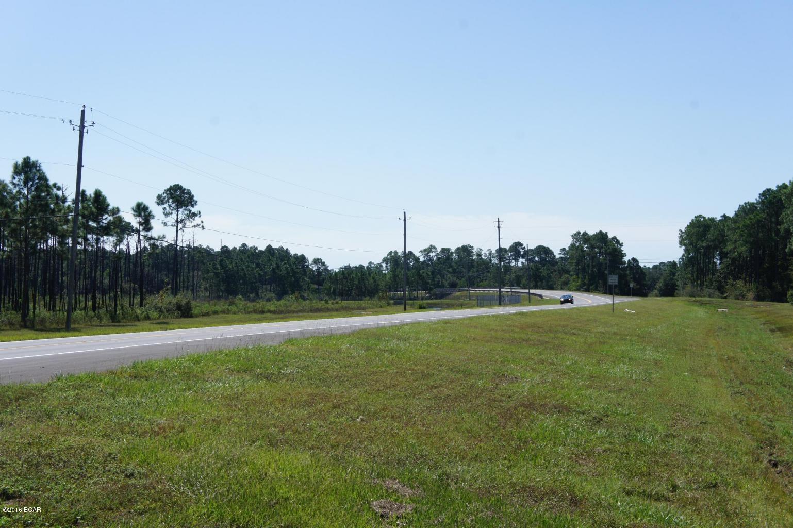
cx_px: 396
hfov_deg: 34.2
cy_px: 264
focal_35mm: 58
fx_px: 1288
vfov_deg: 23.2
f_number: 13
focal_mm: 39
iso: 200
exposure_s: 1/250
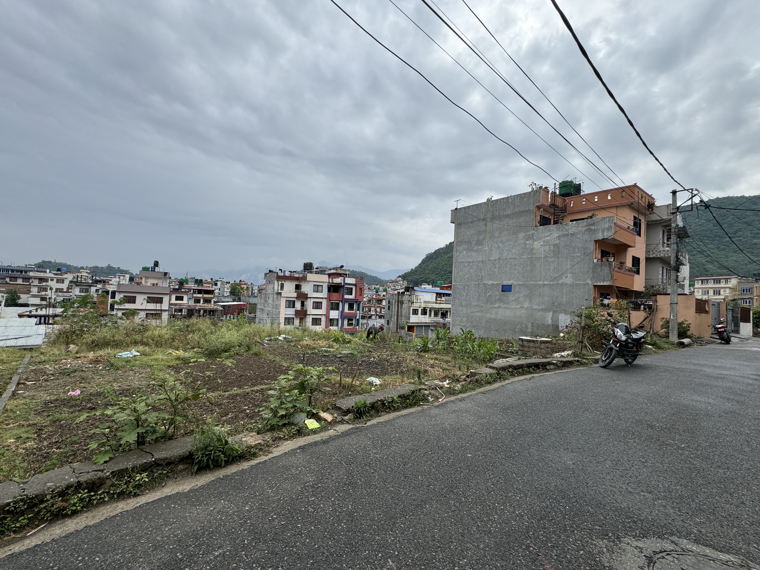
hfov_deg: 98.1
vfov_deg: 81.7
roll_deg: -2.9
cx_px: 361
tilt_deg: +2.5
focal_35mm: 15
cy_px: 287
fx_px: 329
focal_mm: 2.22
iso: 50
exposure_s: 1/1672
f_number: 2.2
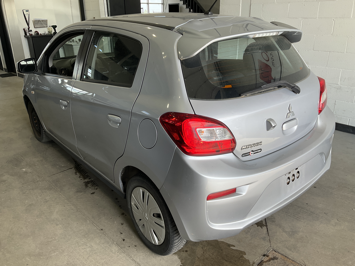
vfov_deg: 48.2
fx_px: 297
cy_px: 133
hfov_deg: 61.7
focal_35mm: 29
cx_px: 178
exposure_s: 1/191
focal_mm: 3
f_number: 1.8
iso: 20
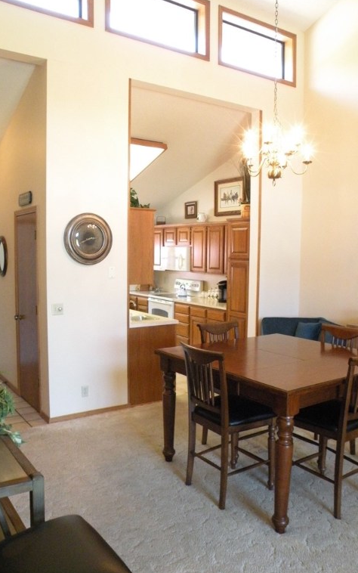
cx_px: 177
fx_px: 453
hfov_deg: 43.2
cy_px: 286
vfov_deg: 64.6
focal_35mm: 29
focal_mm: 4.7
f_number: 3.5
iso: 400
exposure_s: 1/31.5
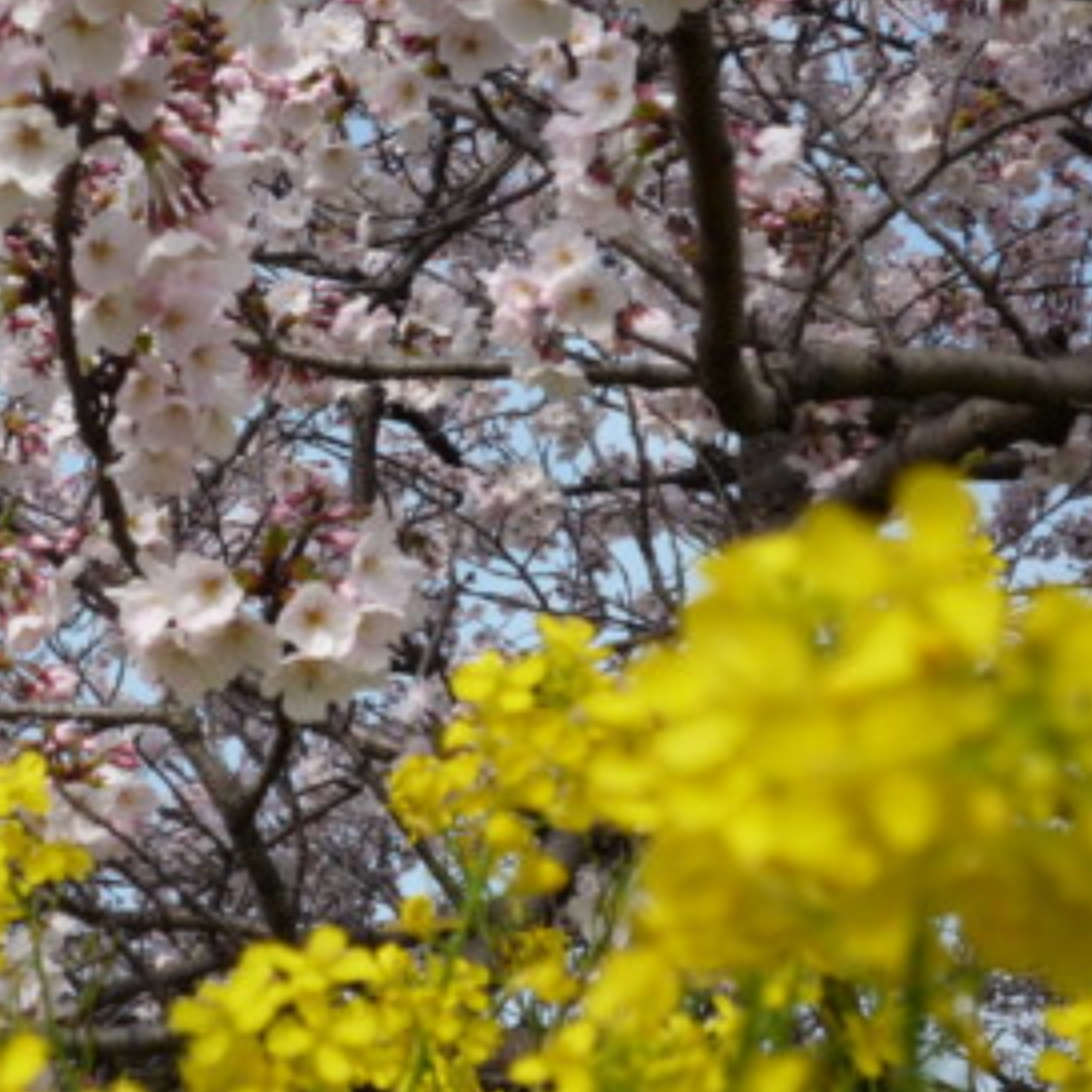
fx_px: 3069
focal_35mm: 86
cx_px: 252
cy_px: 552
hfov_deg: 20.0
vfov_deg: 20.2
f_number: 4.7
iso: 100
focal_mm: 10.4
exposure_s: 1/500
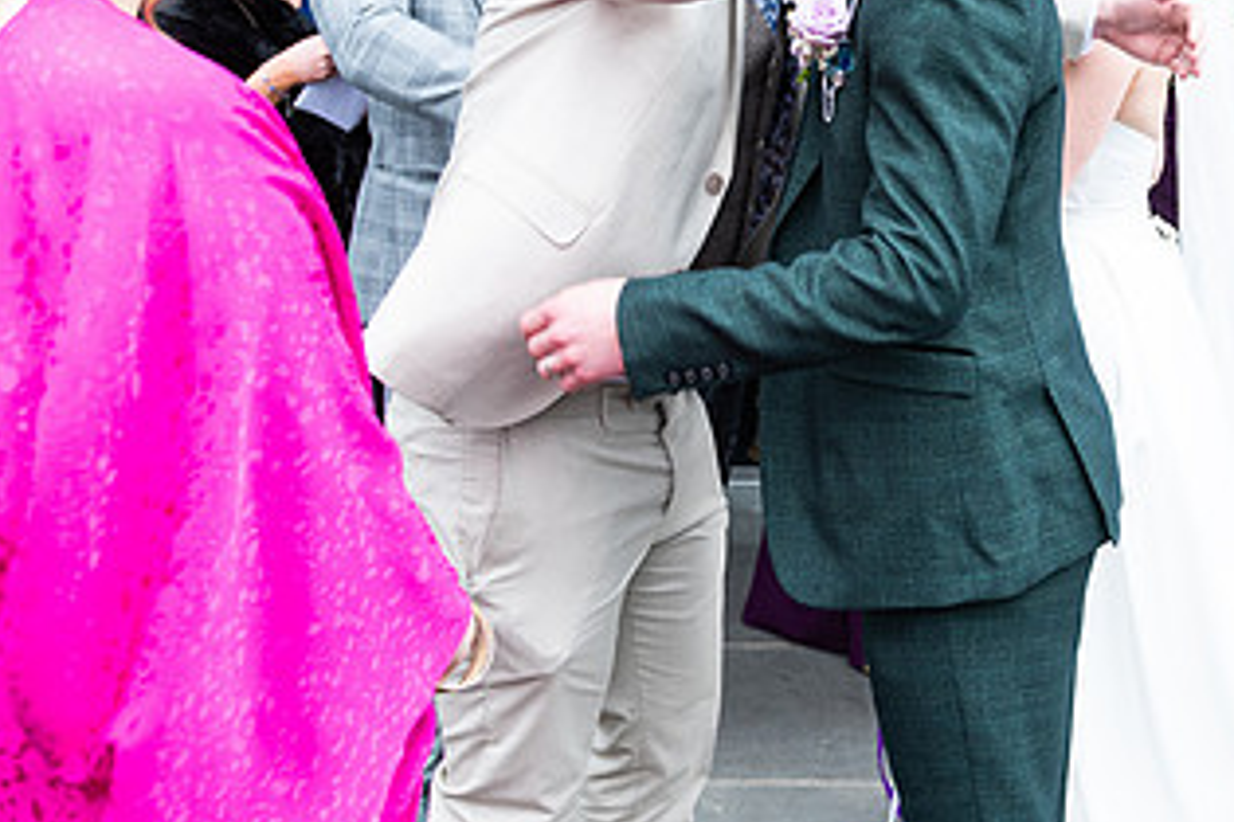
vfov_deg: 23.4
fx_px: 1954
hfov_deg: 34.7
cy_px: 139
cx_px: 815
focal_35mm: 57
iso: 125
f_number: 3.5
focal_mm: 31
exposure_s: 1/200
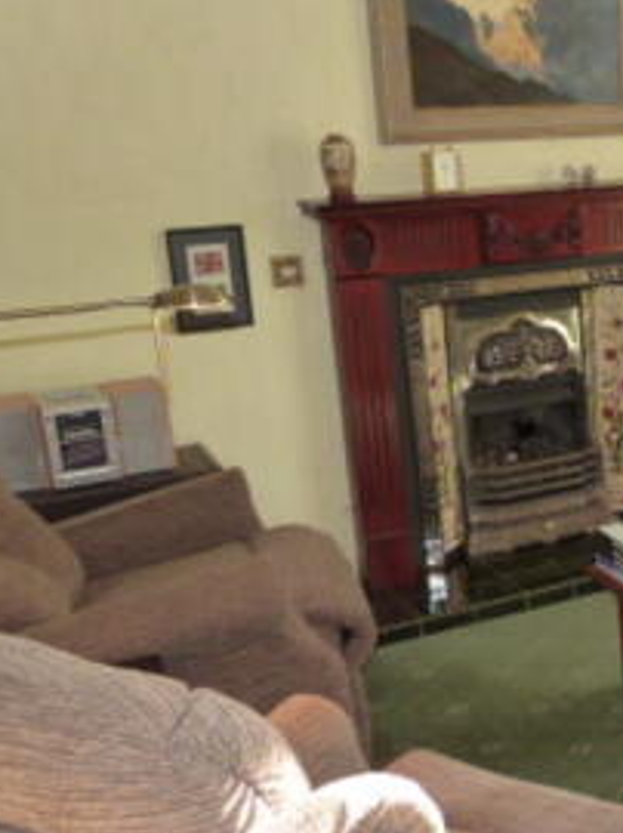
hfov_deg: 23.0
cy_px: 424
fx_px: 1298
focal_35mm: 54
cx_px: 874
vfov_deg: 35.6
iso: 200
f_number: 2.8
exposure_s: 1/60
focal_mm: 4.5
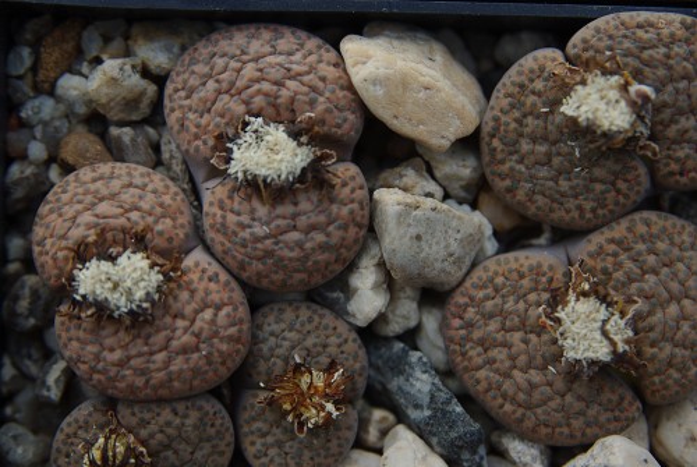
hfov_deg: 19.4
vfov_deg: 13.1
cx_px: 348
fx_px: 2036
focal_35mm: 105
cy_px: 234
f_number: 5.6
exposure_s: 1/90
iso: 200
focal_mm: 70
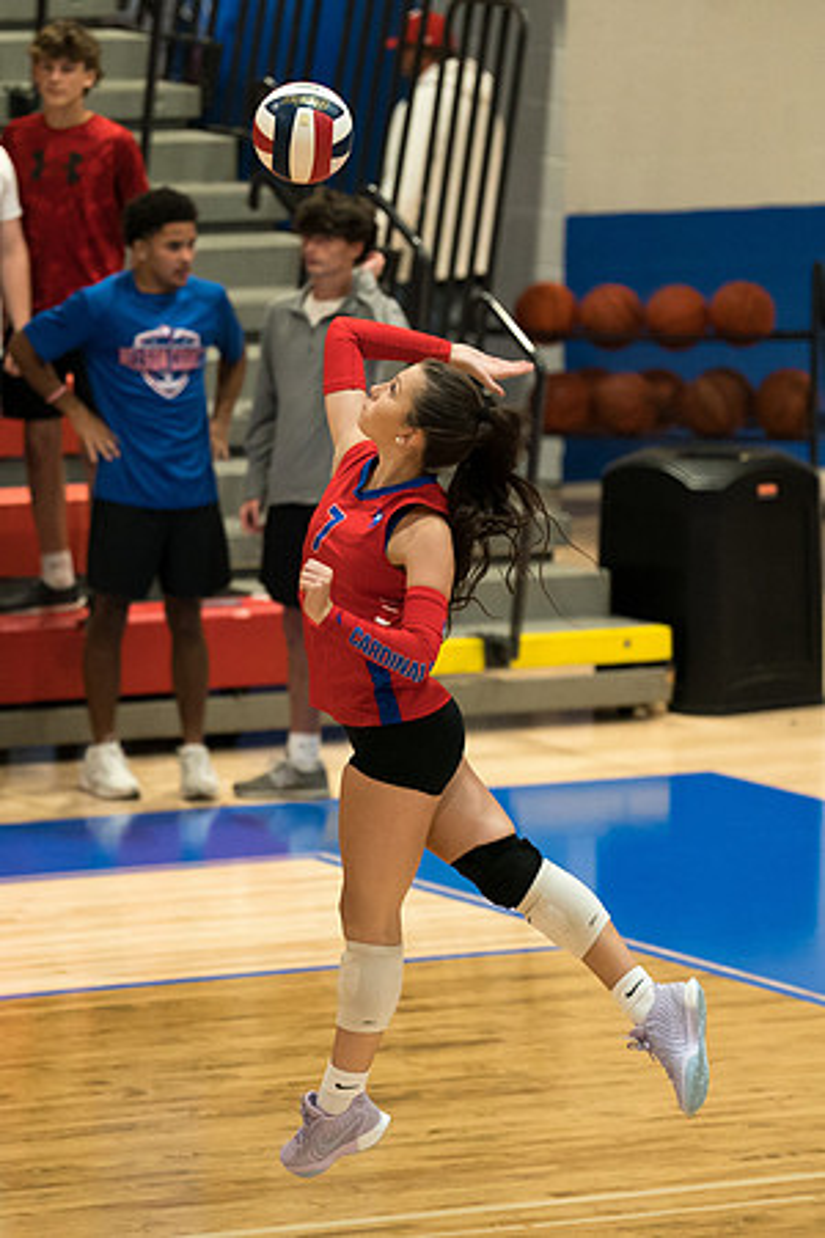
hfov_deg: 5.0
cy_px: 620
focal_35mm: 276
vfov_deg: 7.5
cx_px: 374
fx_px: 9481
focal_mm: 173
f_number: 2.8
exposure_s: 1/1000
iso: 4000
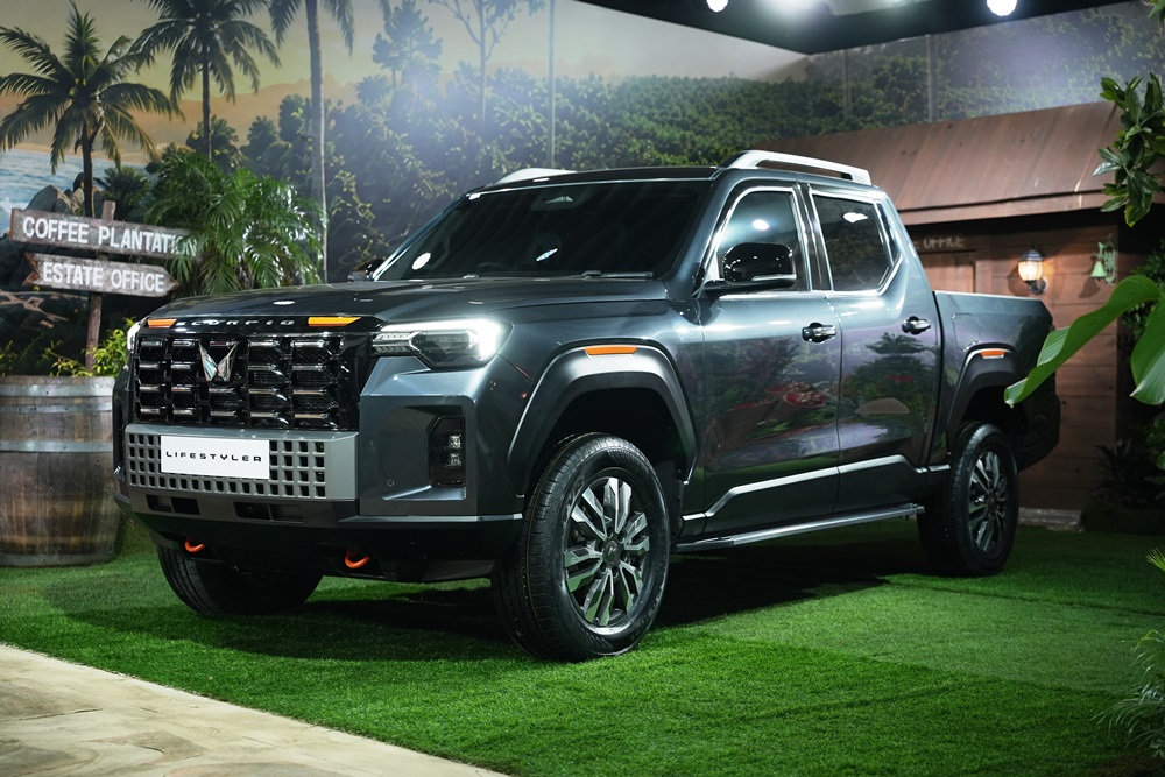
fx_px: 1657
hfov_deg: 38.7
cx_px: 582
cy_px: 388
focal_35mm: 51
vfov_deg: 26.4
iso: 800
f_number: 2.8
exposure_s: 1/100
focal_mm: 51.2
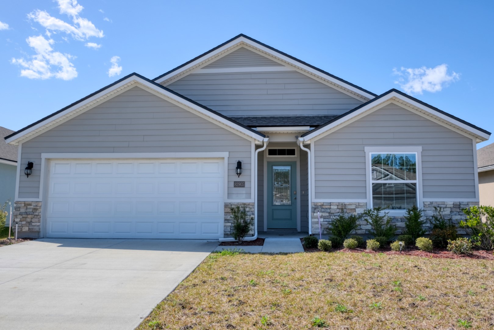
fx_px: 370
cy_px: 165
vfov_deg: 47.9
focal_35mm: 27
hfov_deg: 67.4
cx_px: 247
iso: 400
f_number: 8
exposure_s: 1/2500
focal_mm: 18
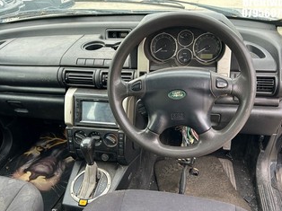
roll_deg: +3.2
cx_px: 149
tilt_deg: -34.4
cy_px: 113
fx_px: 236
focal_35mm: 29
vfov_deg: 48.1
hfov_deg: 61.7
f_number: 1.5
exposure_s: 1/121
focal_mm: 5.7
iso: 125
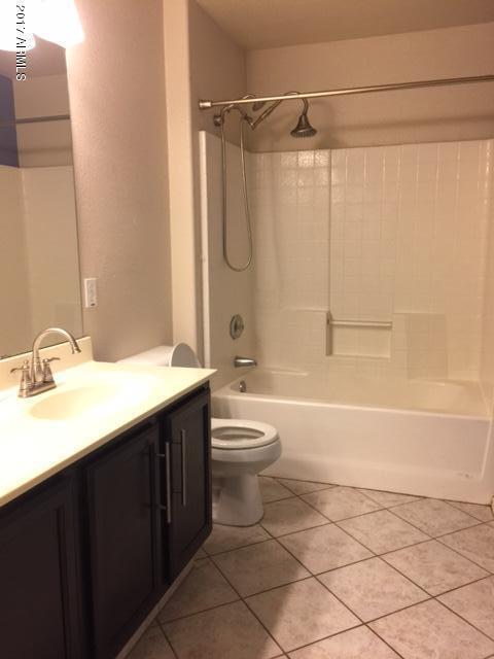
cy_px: 330
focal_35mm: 29
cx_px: 247
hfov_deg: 48.2
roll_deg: +0.9
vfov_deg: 61.7
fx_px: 552
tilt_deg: -8.6
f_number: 2.2
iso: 50
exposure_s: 1/30
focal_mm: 4.15
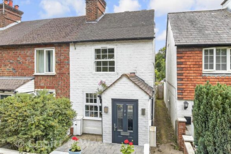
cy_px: 80
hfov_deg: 89.8
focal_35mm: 18
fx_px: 116
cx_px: 106
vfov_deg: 67.4
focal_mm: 10
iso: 100
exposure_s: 1/15
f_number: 11
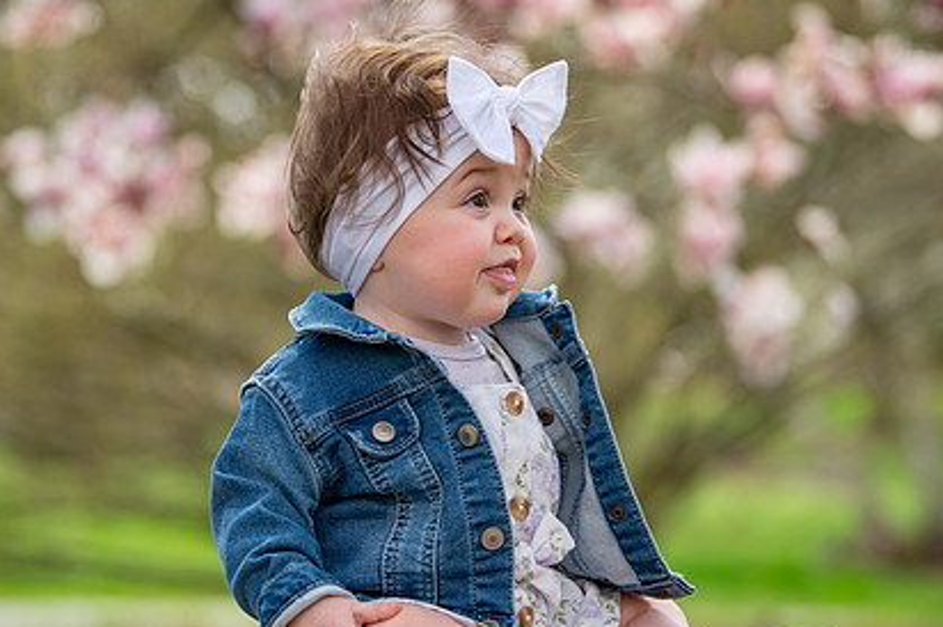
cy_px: 350
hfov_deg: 16.9
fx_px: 3167
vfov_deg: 11.3
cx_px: 442
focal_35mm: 121
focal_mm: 86
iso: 320
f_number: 2.8
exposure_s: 1/1250
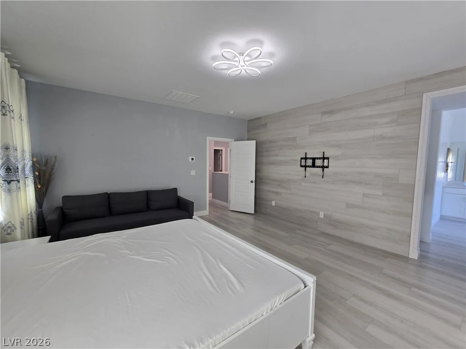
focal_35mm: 13
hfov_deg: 106.2
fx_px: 175
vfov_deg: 89.9
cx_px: 233
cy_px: 174
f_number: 2.2
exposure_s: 1/60
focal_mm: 2.2
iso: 64
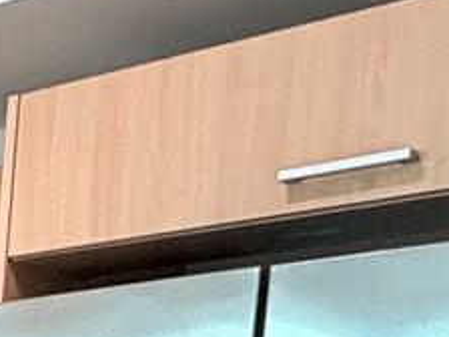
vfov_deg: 12.7
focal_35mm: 100
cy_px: 698
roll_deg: +0.0
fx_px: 1297
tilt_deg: -7.5
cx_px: -784
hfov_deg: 12.4
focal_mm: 2.22
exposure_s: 1/60
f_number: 2.2
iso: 250
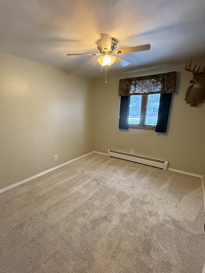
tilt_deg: -14.4
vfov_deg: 91.0
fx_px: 134
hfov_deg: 74.1
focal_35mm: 17
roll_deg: +0.3
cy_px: 143
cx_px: 85
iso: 500
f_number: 2.2
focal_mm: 2.22
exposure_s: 1/60
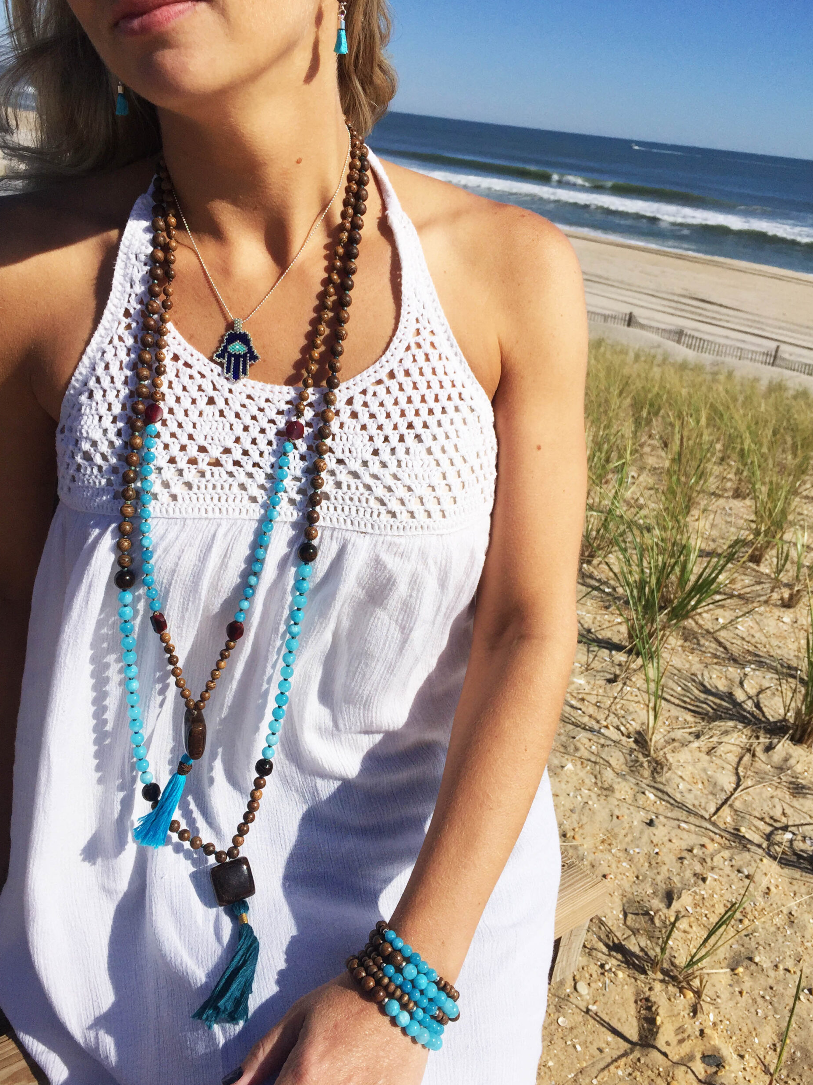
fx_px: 940
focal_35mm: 30
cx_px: 404
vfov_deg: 60.0
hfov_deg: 46.8
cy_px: 556
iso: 32
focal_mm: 4.15
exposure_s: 1/7937
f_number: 2.2
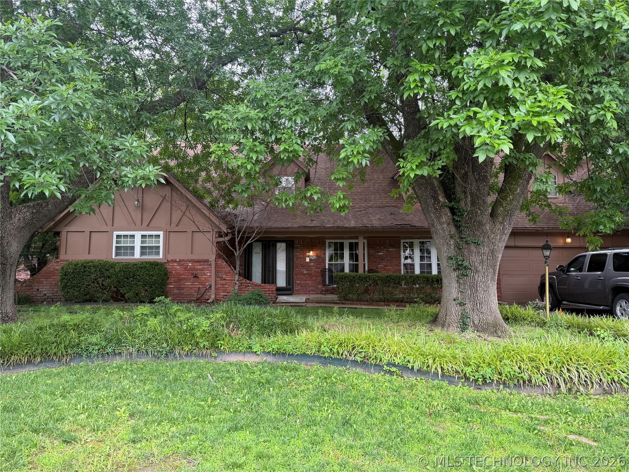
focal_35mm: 24
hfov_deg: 71.6
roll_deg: +0.9
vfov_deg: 56.8
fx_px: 436
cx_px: 314
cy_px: 236
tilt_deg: +6.7
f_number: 1.78
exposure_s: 1/145
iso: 80
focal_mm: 6.76
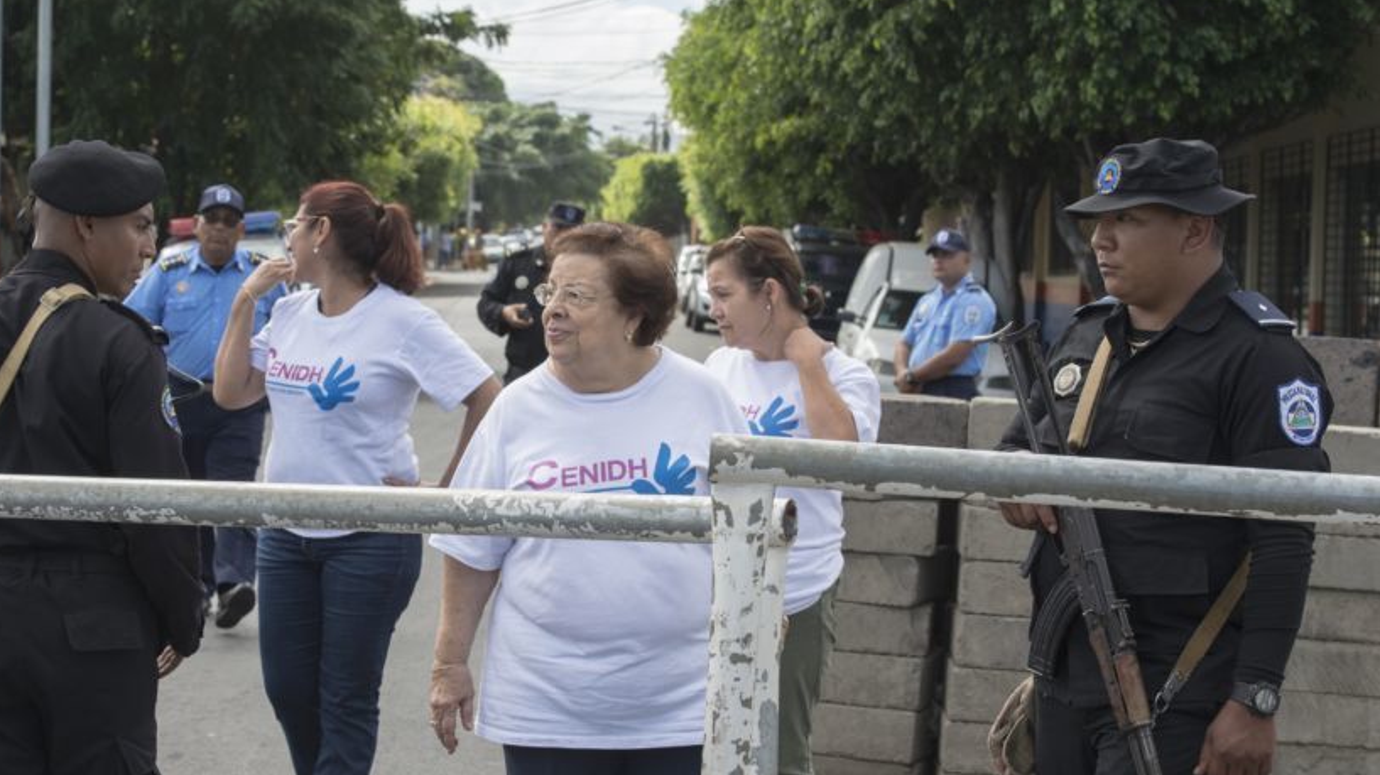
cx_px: 529
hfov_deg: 23.1
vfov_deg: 13.1
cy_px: 422
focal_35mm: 92
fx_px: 3365
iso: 640
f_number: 9
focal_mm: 70
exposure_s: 1/800
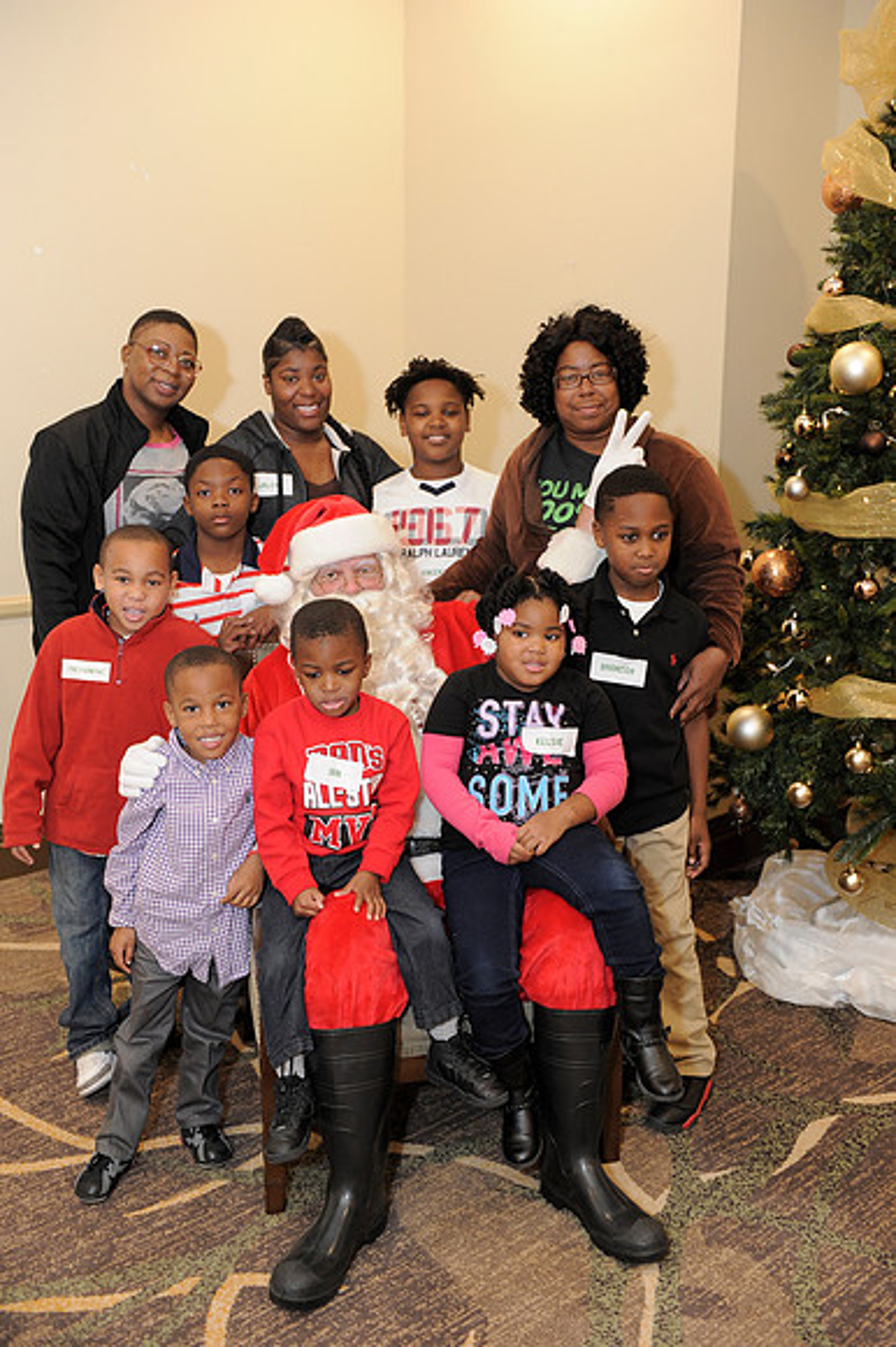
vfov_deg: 54.5
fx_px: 1308
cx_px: 448
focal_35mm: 35
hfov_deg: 37.8
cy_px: 674
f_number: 4
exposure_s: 1/100
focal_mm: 35
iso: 1600
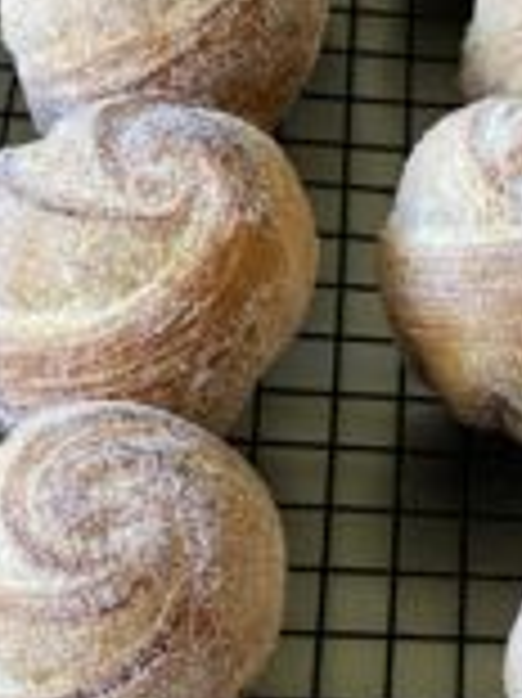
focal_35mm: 84
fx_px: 1691
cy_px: 581
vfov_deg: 22.9
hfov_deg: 17.2
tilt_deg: -56.9
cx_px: 511
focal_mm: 4.25
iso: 400
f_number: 1.8
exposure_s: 1/60
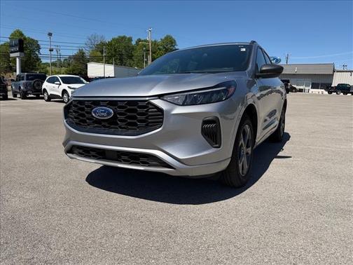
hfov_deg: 71.6
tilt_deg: -9.7
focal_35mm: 24
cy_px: 132
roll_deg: -2.9
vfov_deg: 56.8
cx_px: 176
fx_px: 245
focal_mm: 6.76
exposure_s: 1/5319
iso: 80
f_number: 1.78
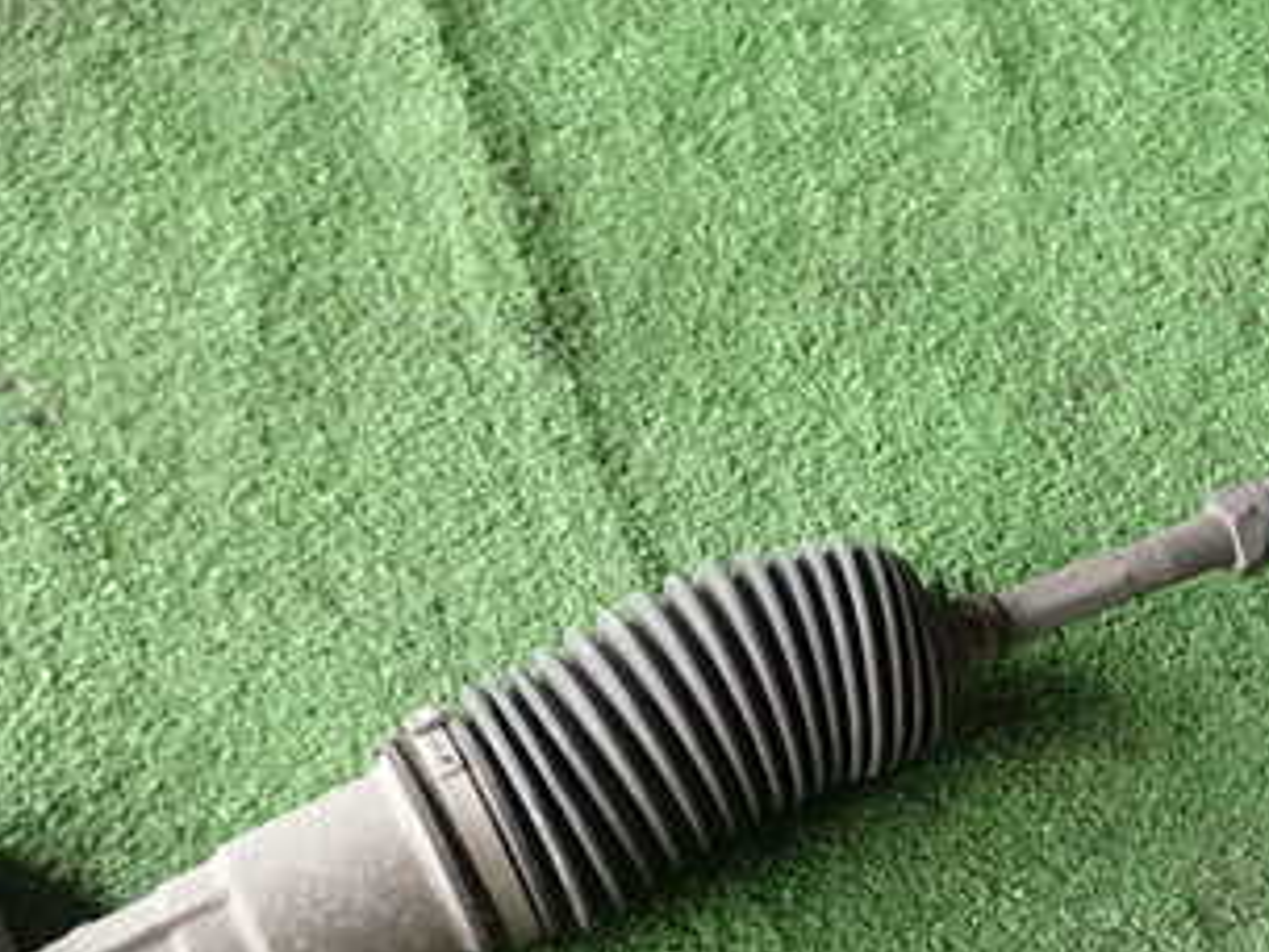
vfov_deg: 19.4
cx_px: 914
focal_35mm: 75
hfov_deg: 25.7
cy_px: 764
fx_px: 2749
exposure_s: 1/80
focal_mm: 6.83
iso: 125
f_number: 2.7
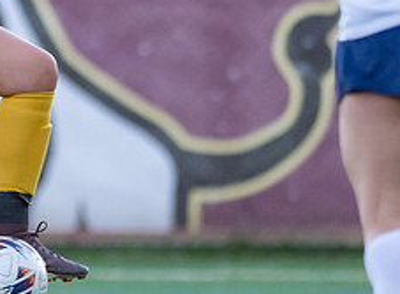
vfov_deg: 1.0
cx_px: -118
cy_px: 65
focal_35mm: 1512
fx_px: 17352
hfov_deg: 1.3
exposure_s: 1/1600
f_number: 2.8
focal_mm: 300
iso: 2200
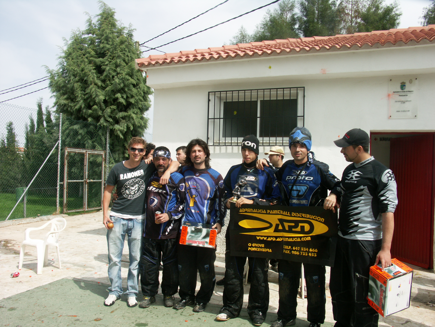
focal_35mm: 31
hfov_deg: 58.4
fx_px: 390
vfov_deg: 45.4
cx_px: 218
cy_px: 164
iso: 64
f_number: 6.3
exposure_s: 1/250
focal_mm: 8.06
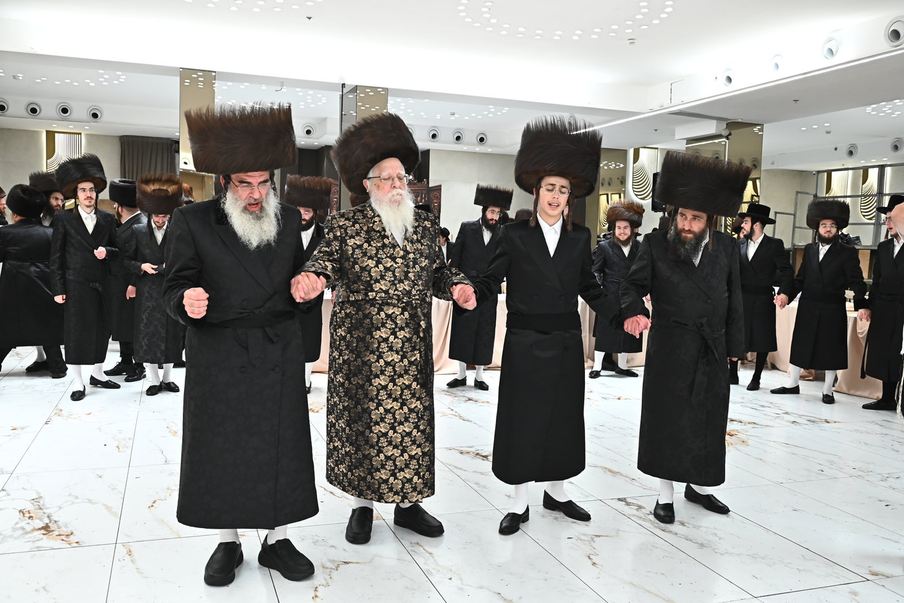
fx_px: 803
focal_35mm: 32
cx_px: 452
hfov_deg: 58.7
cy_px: 302
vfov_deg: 41.1
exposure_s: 1/200
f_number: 5.6
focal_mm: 32
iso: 2000
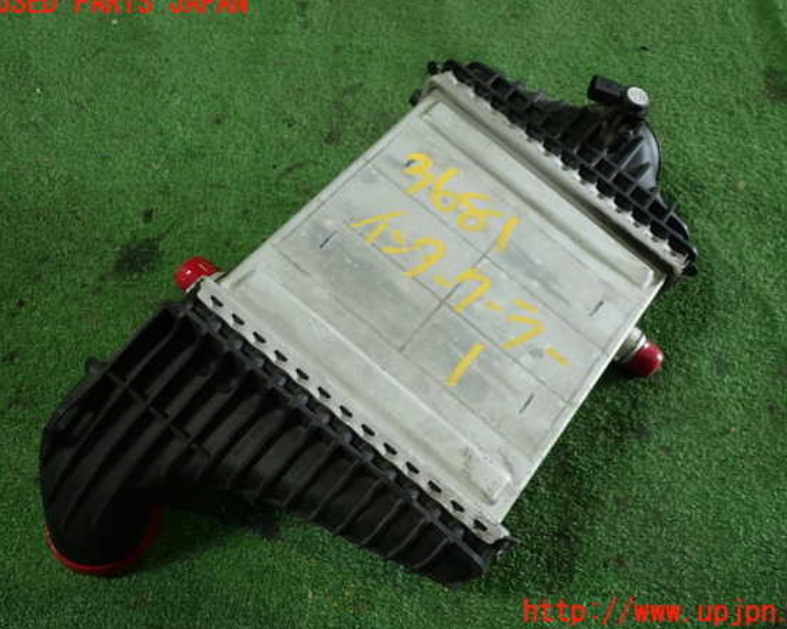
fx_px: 745
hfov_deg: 55.6
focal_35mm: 32
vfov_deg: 45.8
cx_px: 417
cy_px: 308
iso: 200
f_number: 2.3
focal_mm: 5.4
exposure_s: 1/40
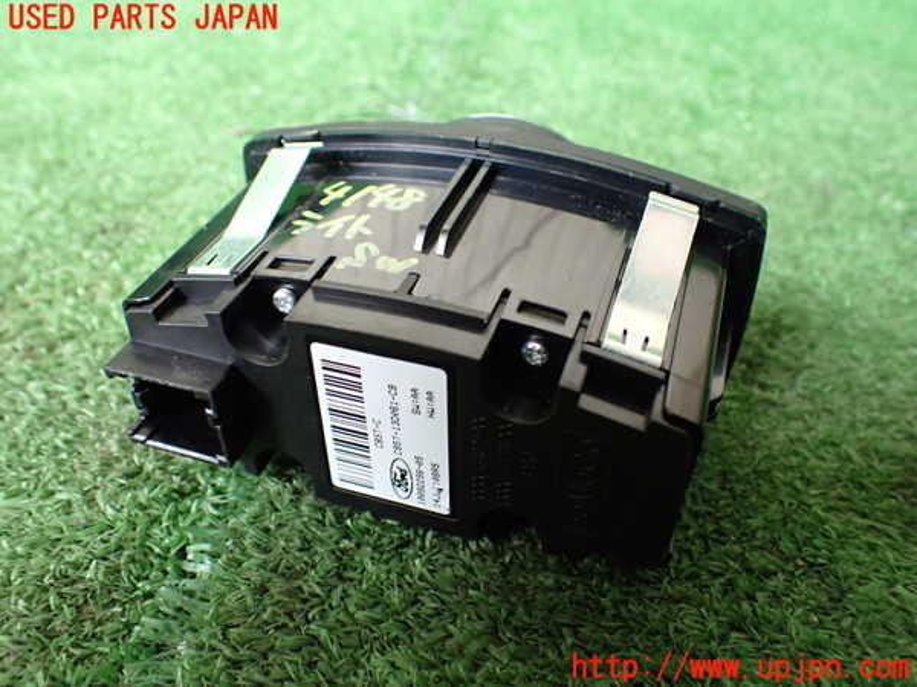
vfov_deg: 46.8
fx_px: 795
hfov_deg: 60.0
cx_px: 458
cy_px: 344
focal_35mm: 30
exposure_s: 1/125
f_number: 2.3
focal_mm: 5.4
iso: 640
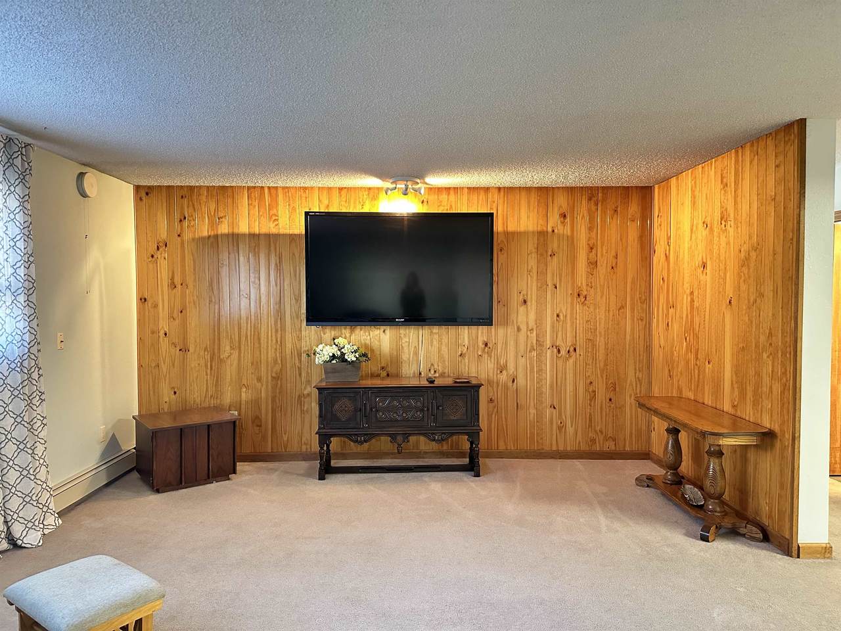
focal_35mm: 24
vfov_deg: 56.8
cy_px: 316
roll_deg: -0.4
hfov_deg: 71.6
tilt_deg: -2.0
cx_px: 420
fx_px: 583
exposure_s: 1/60
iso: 800
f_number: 1.78
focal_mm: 6.86
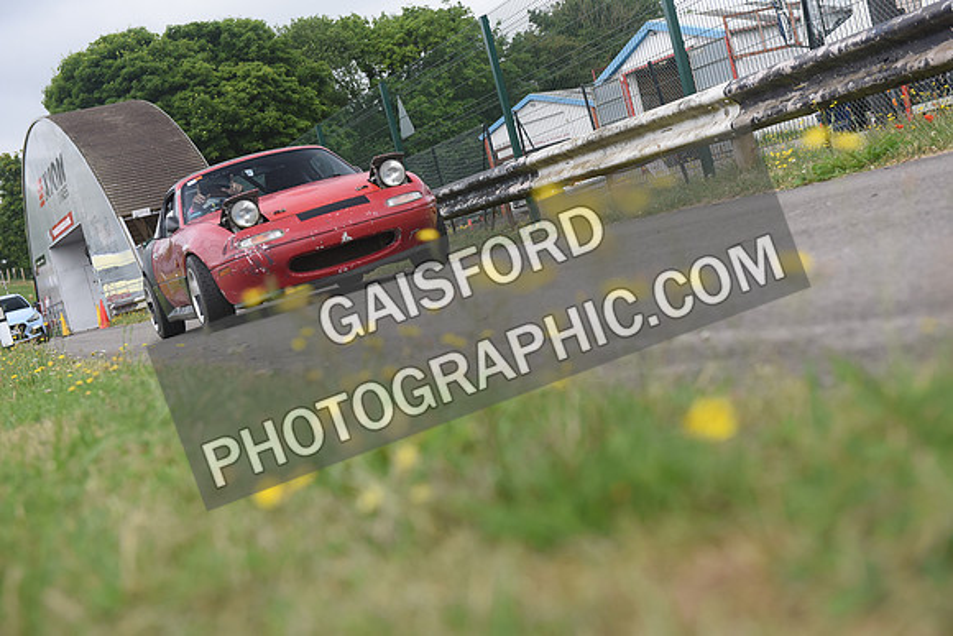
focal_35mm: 56
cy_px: 318
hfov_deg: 35.6
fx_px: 1483
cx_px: 476
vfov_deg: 24.2
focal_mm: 56
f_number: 5
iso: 1000
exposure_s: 1/1000
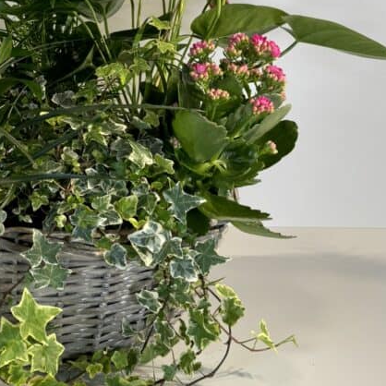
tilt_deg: -13.8
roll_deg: +3.3
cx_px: 56
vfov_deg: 32.7
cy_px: 151
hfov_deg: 31.6
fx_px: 656
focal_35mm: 52
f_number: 1.78
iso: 64
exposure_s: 1/176
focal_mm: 6.76
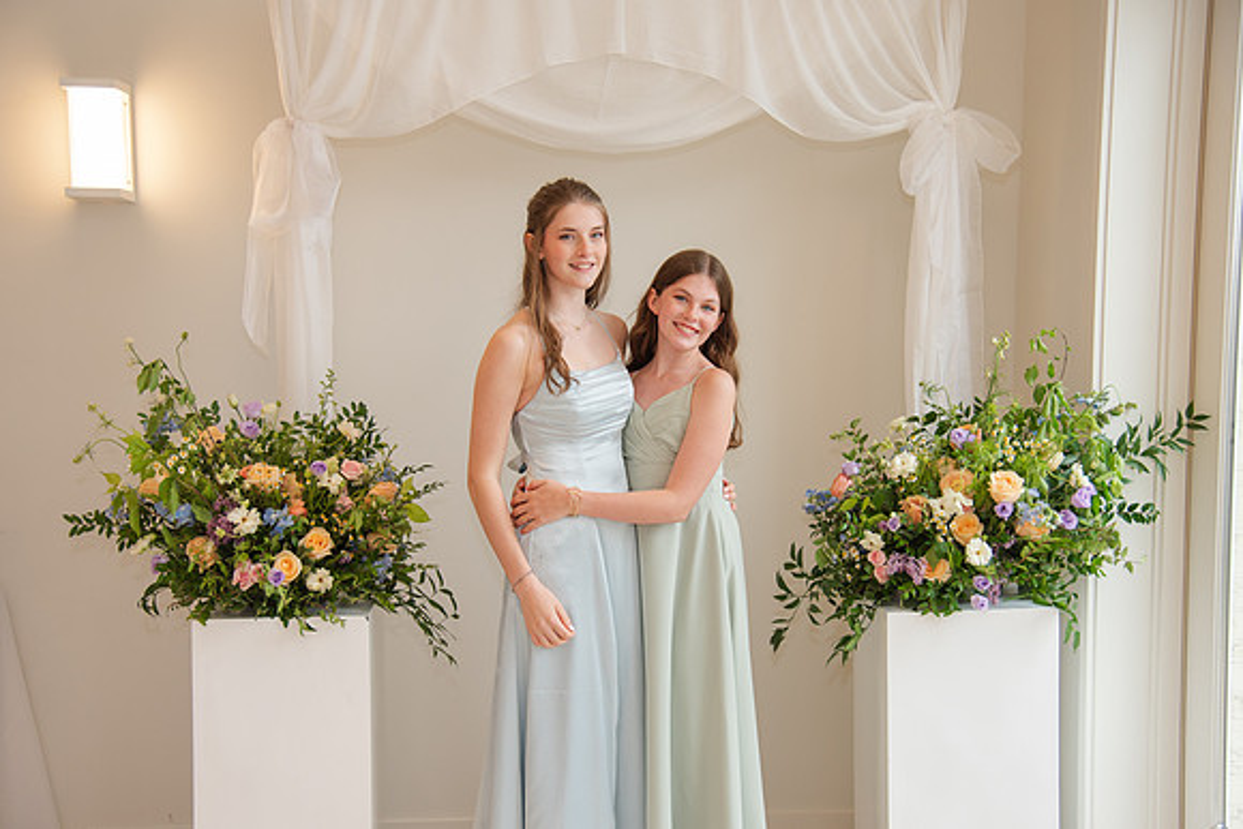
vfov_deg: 31.2
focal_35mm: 43
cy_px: 439
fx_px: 1486
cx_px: 611
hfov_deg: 45.4
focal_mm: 40
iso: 320
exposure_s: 1/200
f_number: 4
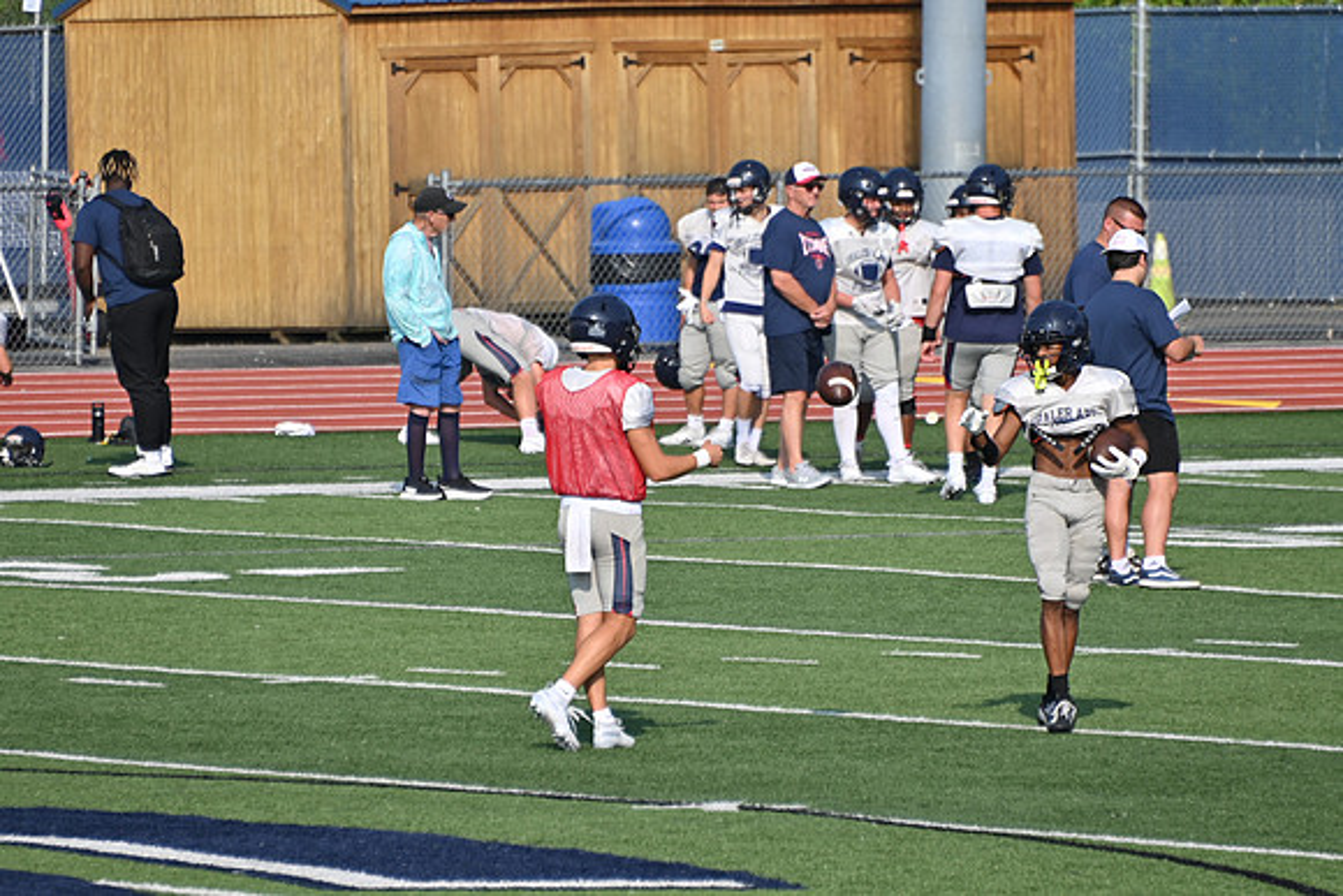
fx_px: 16791
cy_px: 448
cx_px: 672
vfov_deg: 3.1
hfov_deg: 4.6
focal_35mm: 450
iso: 100
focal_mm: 300
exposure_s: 1/800
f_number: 5.6
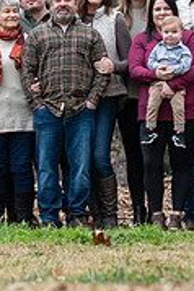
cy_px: 67
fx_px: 2575
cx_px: -67
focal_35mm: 318
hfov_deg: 4.3
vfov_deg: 6.5
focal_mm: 98
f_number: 4
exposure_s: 1/125
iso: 200
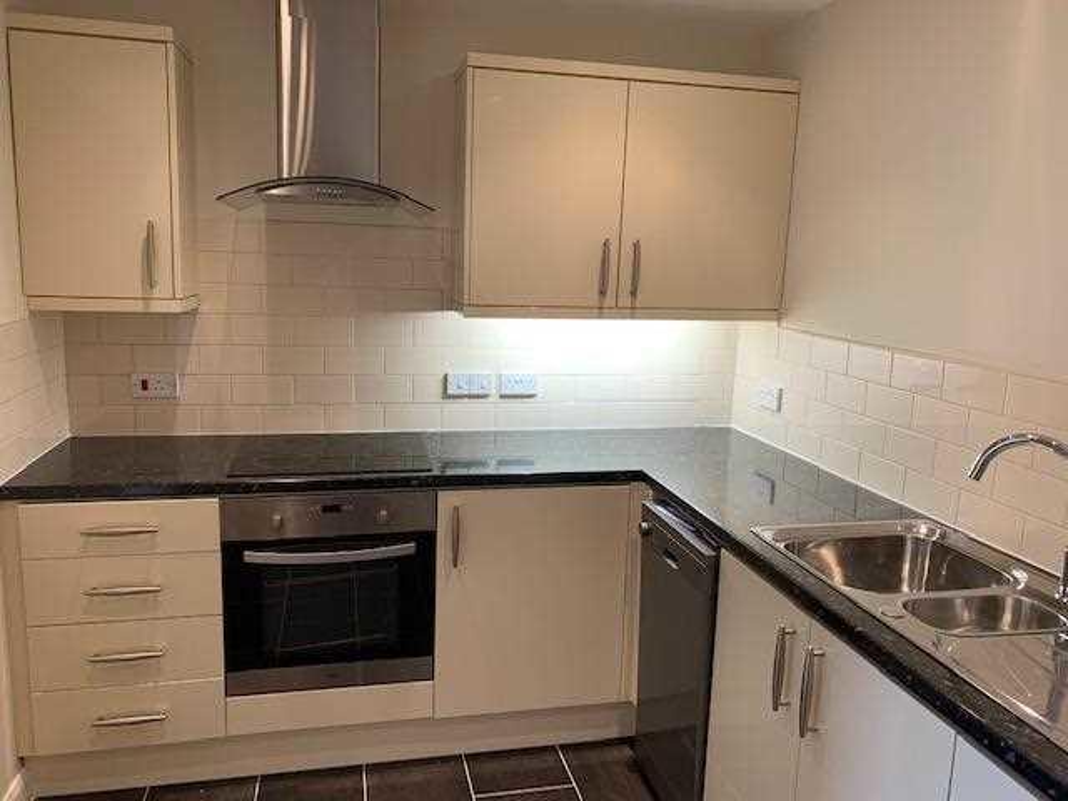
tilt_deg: -11.0
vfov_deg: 53.1
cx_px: 534
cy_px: 400
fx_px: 802
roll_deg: -2.0
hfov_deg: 67.3
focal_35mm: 26
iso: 100
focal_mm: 4.25
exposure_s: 1/50
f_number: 1.8
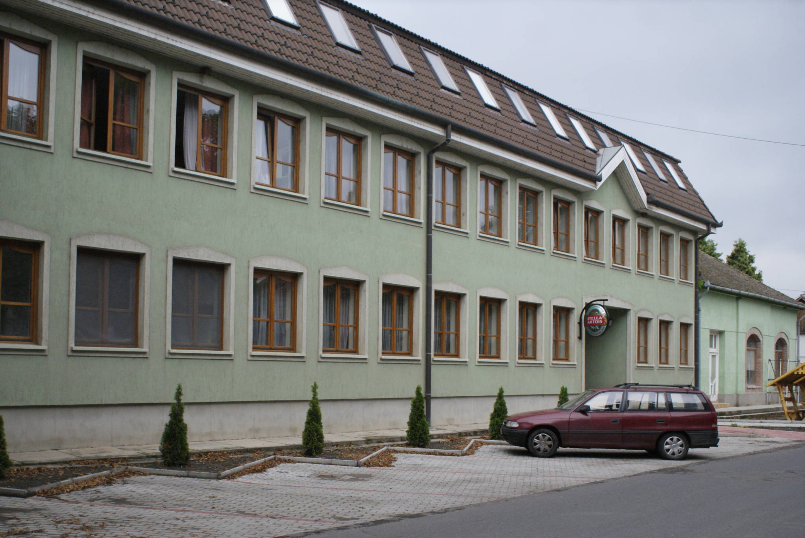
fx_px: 806
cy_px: 269
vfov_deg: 37.0
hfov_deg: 53.1
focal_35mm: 36
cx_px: 402
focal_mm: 24
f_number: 4.5
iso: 800
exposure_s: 1/1250
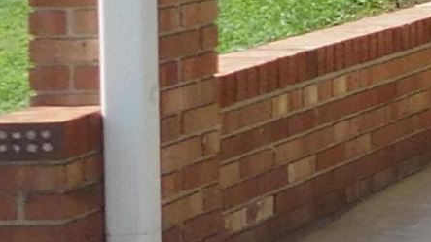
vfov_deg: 6.3
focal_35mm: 189
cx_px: 1423
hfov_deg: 8.7
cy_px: -192
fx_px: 2160
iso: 125
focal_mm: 4.5
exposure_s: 1/800
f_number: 3.4
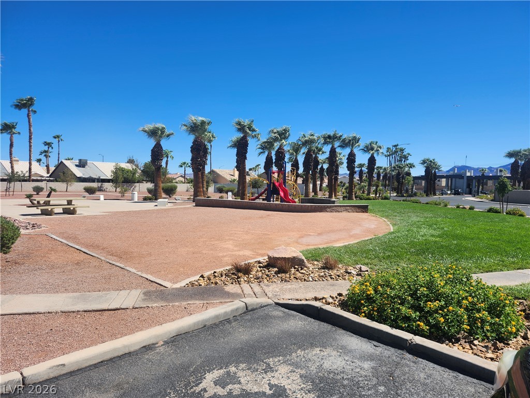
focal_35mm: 23
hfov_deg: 73.9
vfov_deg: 58.9
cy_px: 199
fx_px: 352
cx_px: 265
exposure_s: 1/1751
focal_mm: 5.54
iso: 25
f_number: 1.8
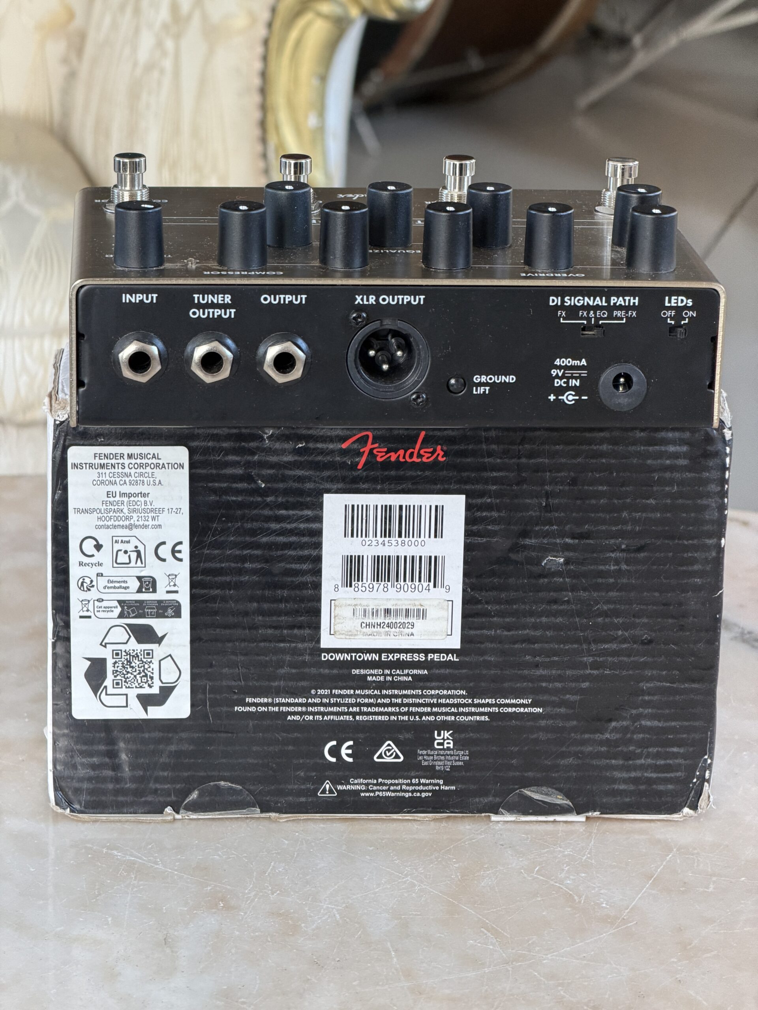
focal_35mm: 100
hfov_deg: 14.8
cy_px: 505
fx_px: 2920
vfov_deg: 19.6
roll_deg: -1.7
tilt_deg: -19.2
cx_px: 379
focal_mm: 16.89
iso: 250
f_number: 2.8
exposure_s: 1/121
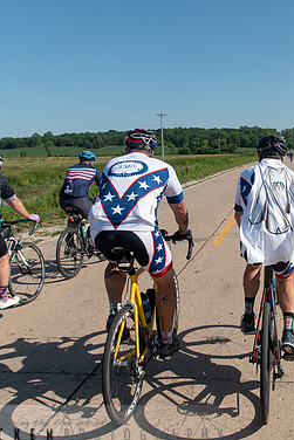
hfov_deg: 34.0
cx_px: 264
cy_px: 224
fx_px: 453
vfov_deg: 51.9
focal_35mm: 37
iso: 200
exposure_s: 1/640
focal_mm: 24
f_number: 6.3
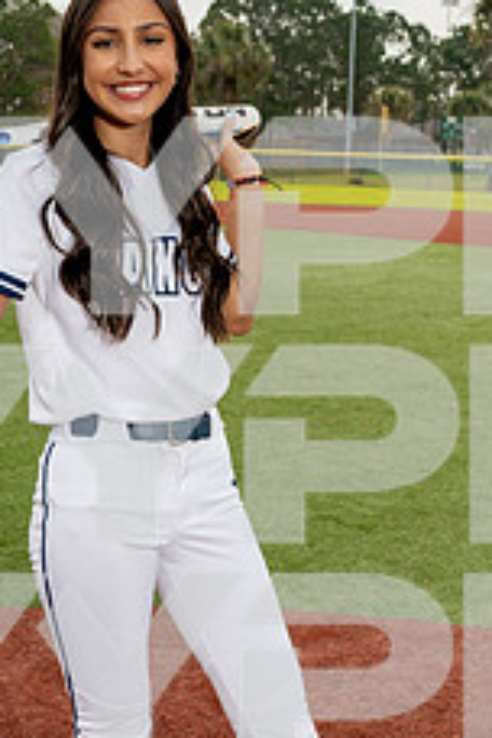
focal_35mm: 69
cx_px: 207
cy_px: 447
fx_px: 1414
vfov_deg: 29.2
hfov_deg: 19.7
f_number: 5.6
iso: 80
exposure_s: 1/250
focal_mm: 35
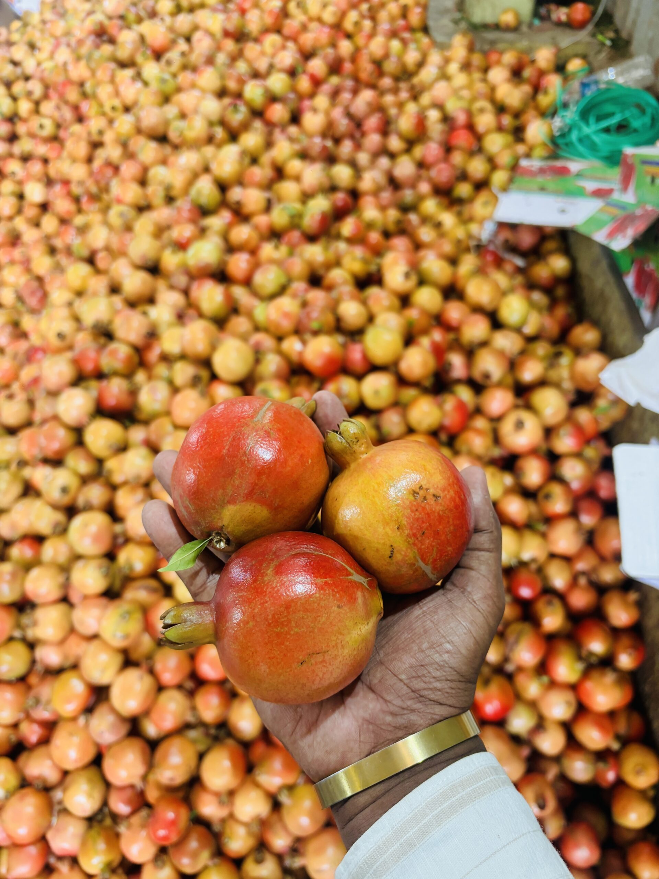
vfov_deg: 67.3
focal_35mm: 26
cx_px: 330
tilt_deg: -47.3
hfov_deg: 53.1
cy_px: 440
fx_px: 660
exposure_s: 1/50
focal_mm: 5.96
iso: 200
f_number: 1.6
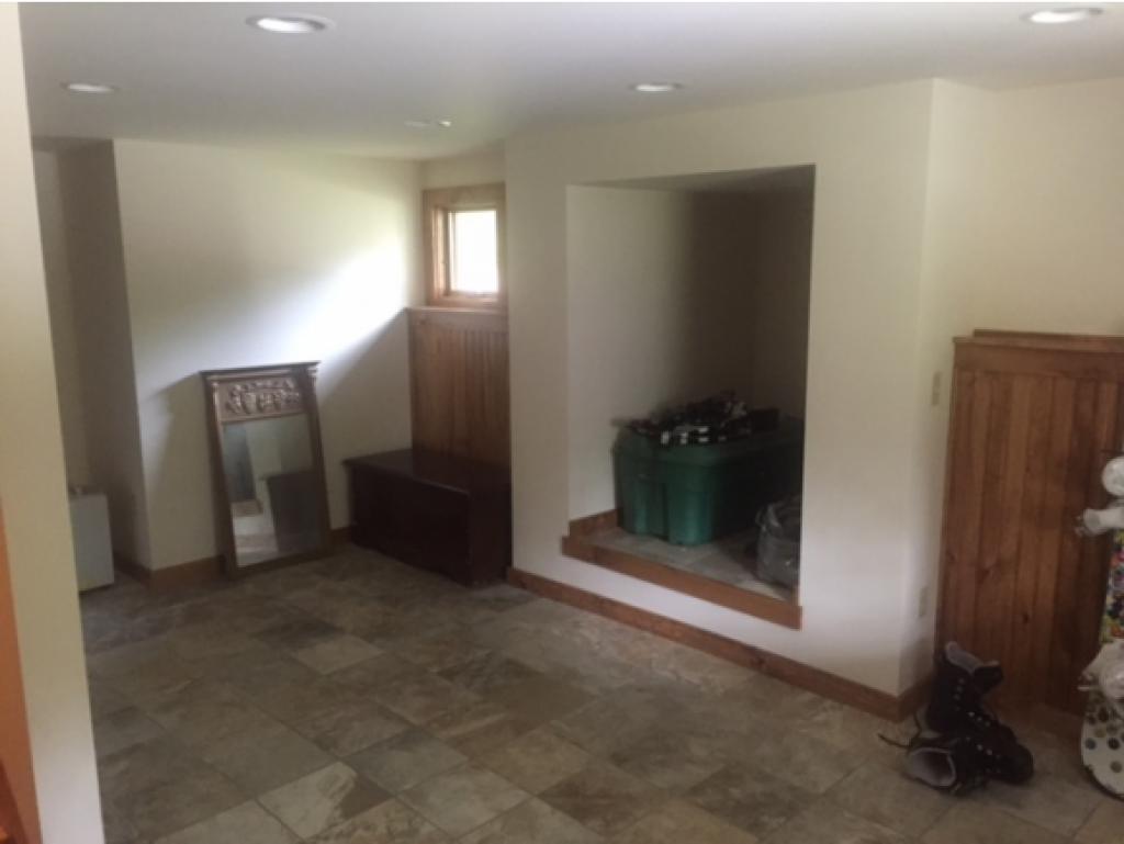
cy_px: 422
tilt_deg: -12.1
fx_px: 942
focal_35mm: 29
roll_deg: -0.1
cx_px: 562
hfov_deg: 61.6
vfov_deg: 48.3
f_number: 2.2
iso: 320
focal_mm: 4.15
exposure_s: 1/15
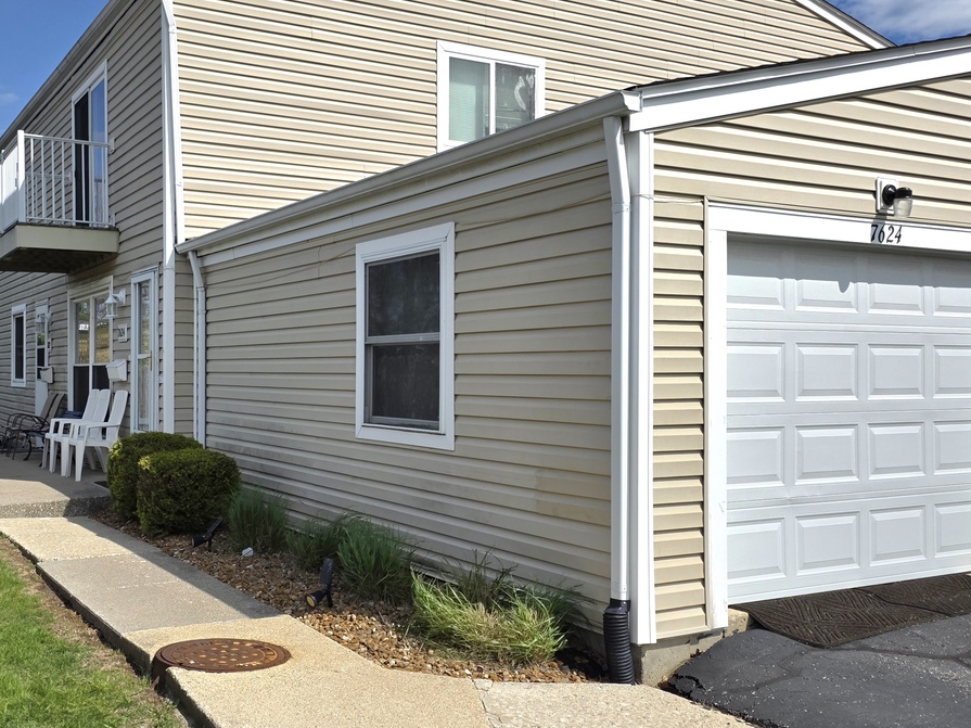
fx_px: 1038
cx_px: 405
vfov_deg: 38.7
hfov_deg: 49.9
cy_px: 358
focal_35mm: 37
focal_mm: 6.3
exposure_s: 1/10000
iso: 50
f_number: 1.7
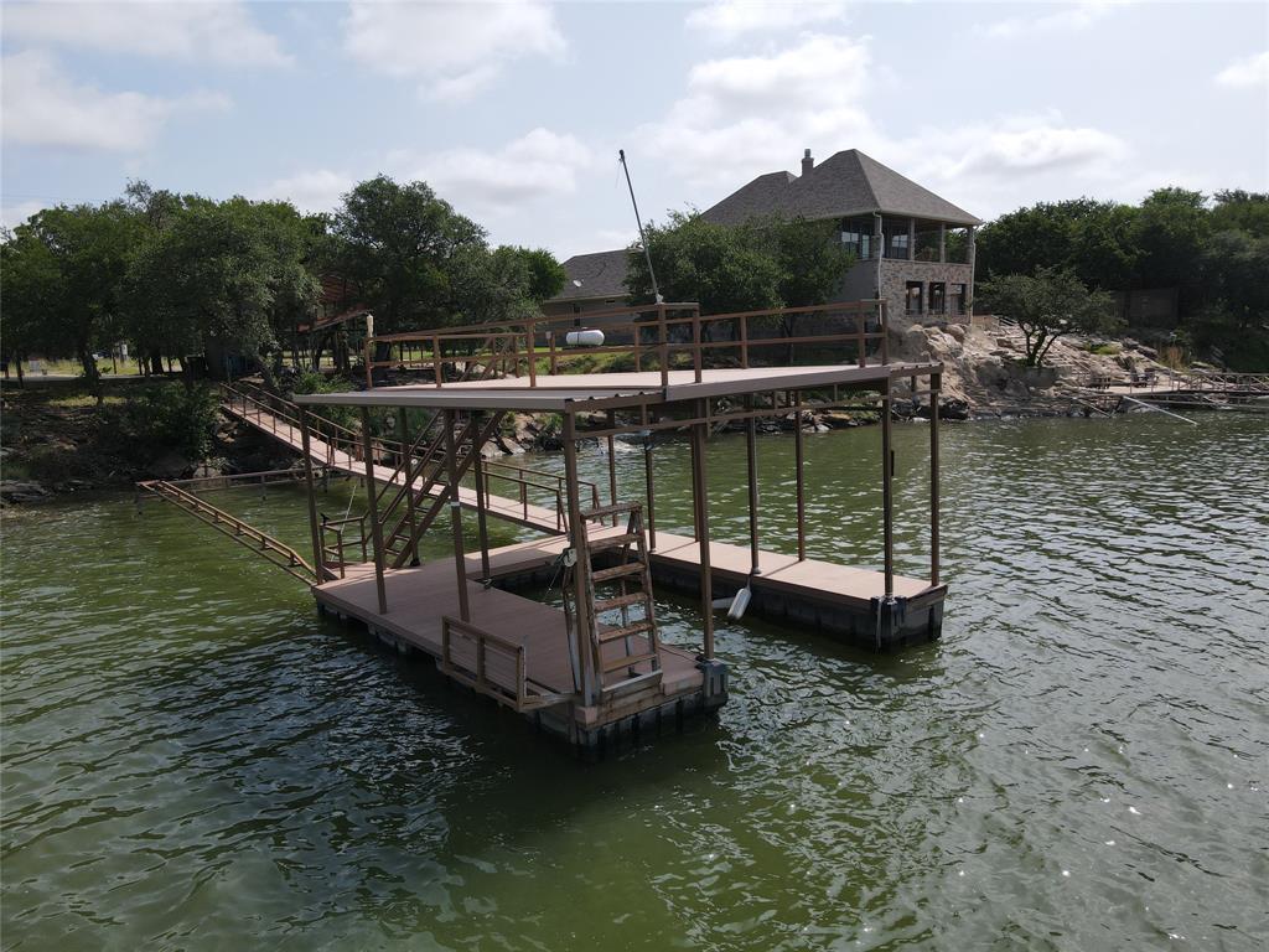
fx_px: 880
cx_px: 634
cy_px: 476
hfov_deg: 71.6
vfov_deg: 56.8
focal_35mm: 24
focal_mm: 4.5
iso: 100
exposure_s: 1/1000
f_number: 2.8
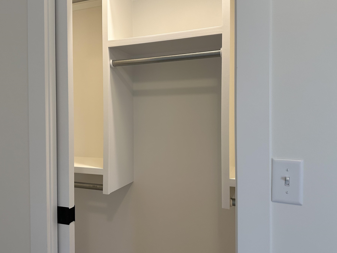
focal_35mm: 27
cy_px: 120
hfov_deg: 65.2
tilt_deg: -0.5
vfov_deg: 51.3
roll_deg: +0.1
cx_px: 156
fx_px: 263
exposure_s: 1/120
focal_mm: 6.86
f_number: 1.78
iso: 160
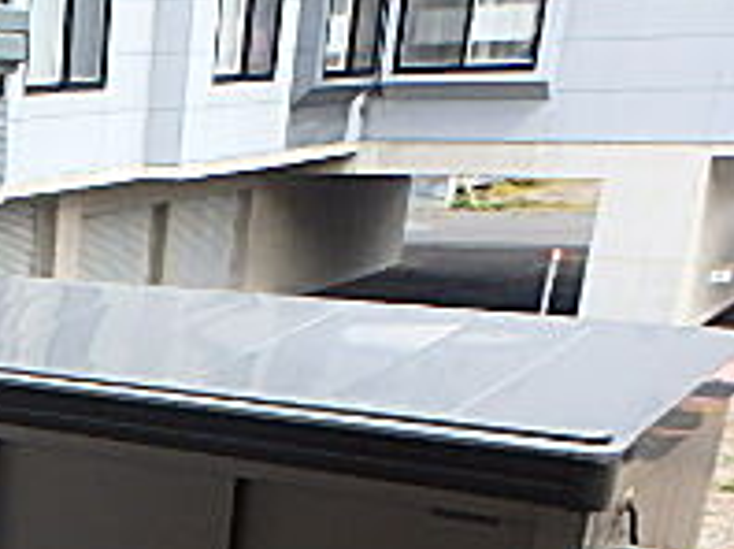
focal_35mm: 68
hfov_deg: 22.1
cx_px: -445
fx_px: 1440
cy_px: 634
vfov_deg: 20.4
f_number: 3.5
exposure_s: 1/250
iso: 125
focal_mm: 3.7
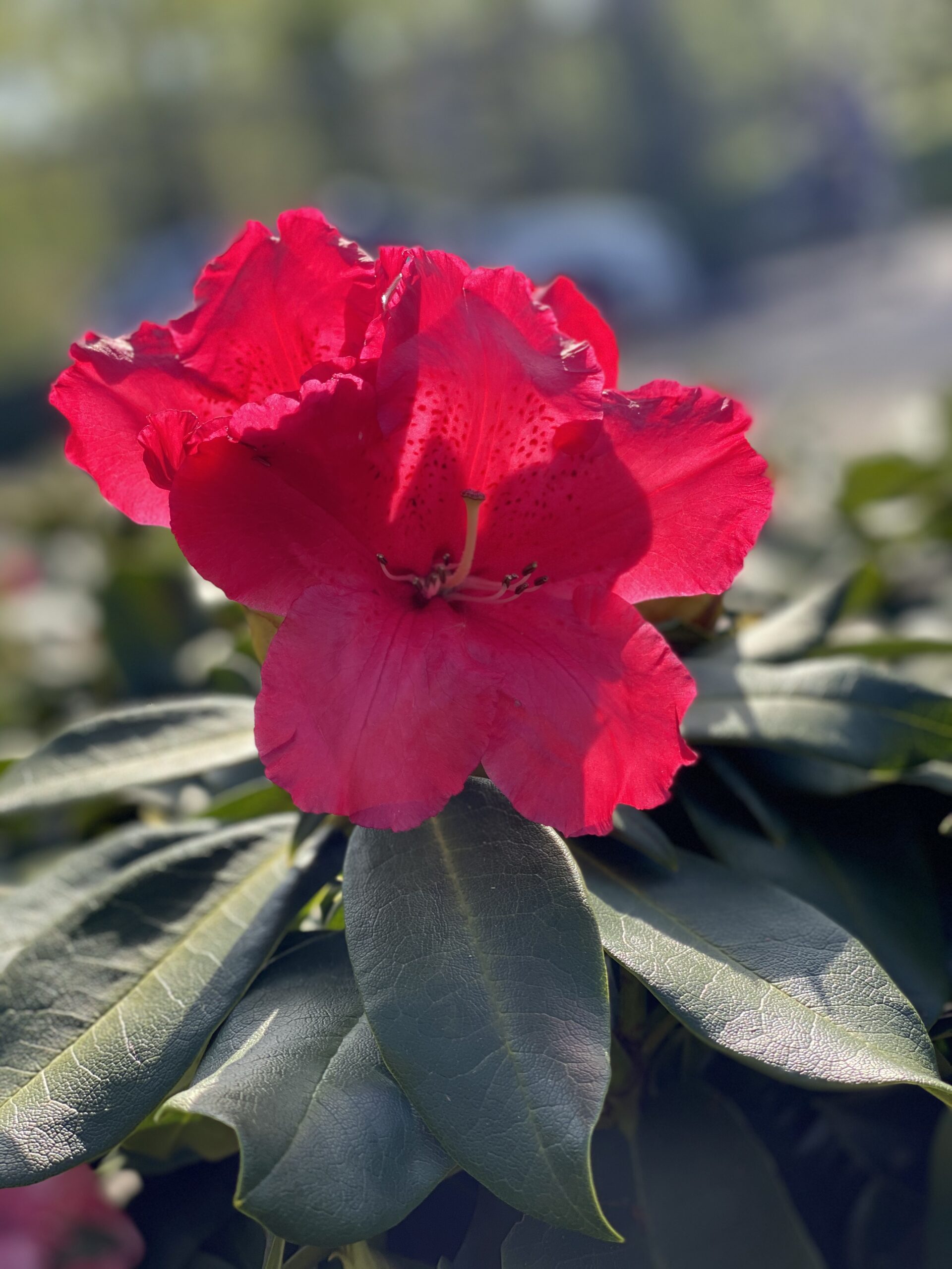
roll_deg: +14.4
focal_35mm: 52
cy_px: 634
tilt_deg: -9.6
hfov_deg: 28.0
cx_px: 476
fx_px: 1907
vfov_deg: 36.8
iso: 20
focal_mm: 6
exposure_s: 1/432
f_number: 2
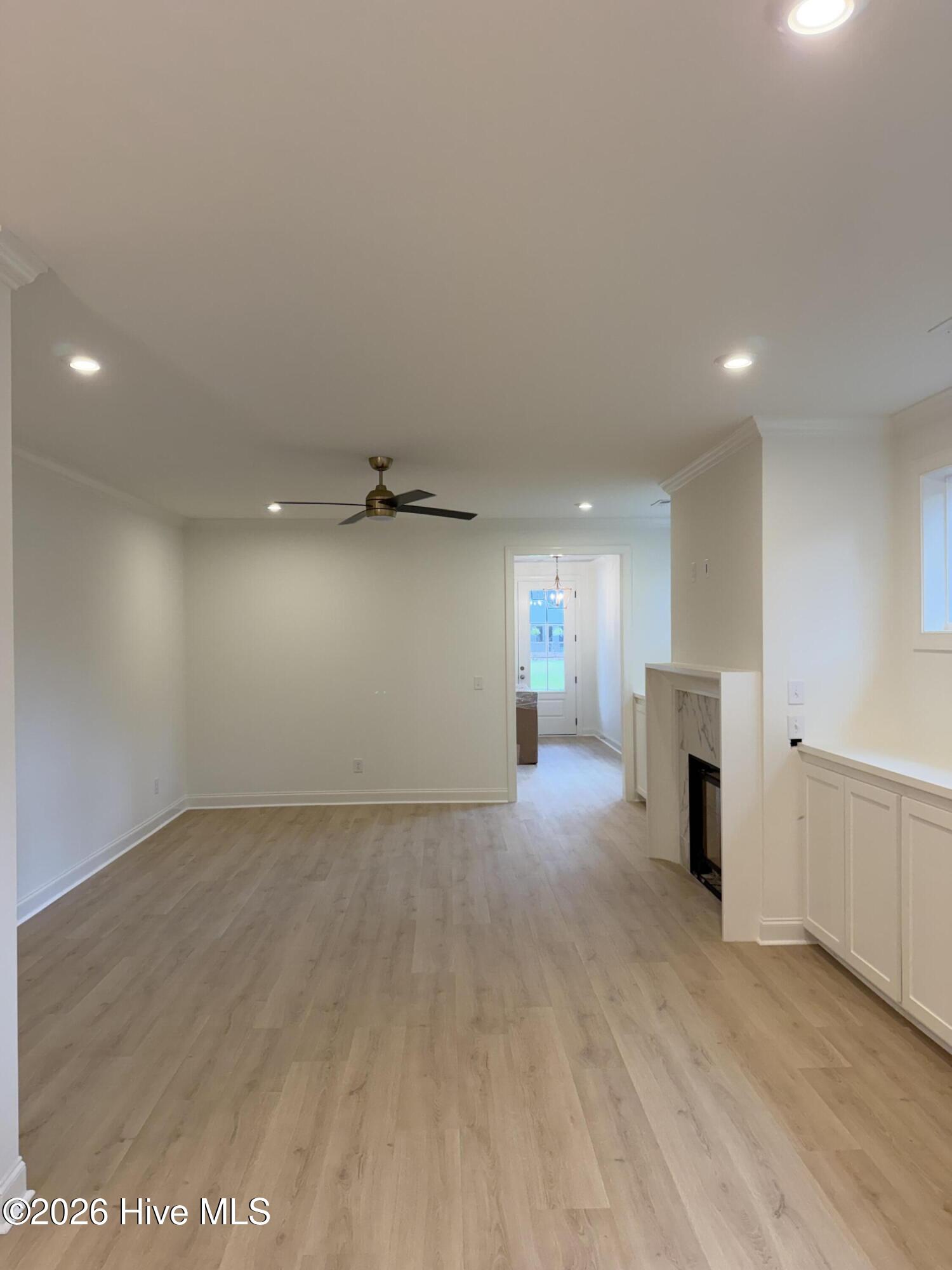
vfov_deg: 71.6
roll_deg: +0.3
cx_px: 476
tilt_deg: -1.0
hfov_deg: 56.8
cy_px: 635
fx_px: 880
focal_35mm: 24
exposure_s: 1/140
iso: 200
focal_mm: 6.76
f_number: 1.78
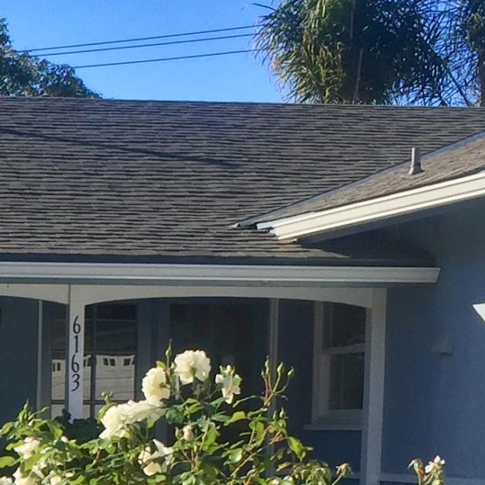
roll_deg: -0.5
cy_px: 600
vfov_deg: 13.5
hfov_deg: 13.1
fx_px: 1981
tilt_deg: -4.8
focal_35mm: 125
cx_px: -276
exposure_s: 1/1582
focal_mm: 4.15
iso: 32
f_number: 2.2
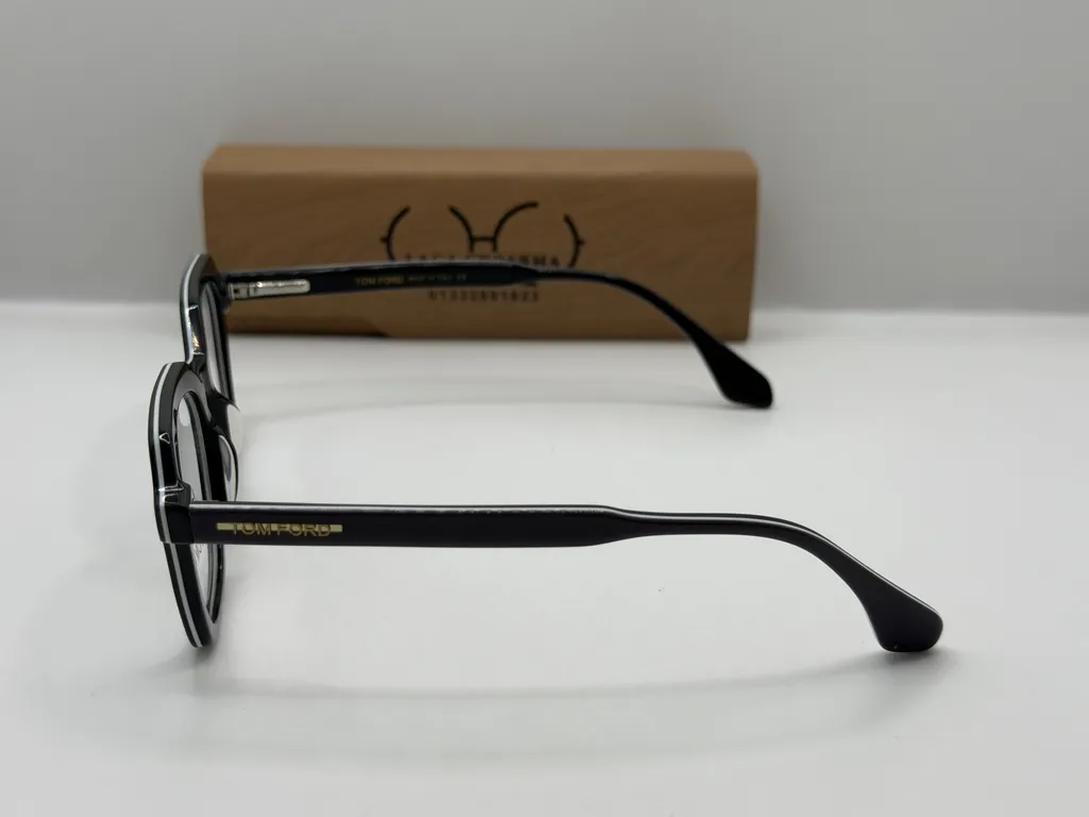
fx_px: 1510
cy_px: 408
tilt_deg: -20.3
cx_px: 544
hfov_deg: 39.7
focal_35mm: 48
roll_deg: +0.3
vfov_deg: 30.3
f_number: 1.78
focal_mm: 6.76
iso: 64
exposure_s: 1/641
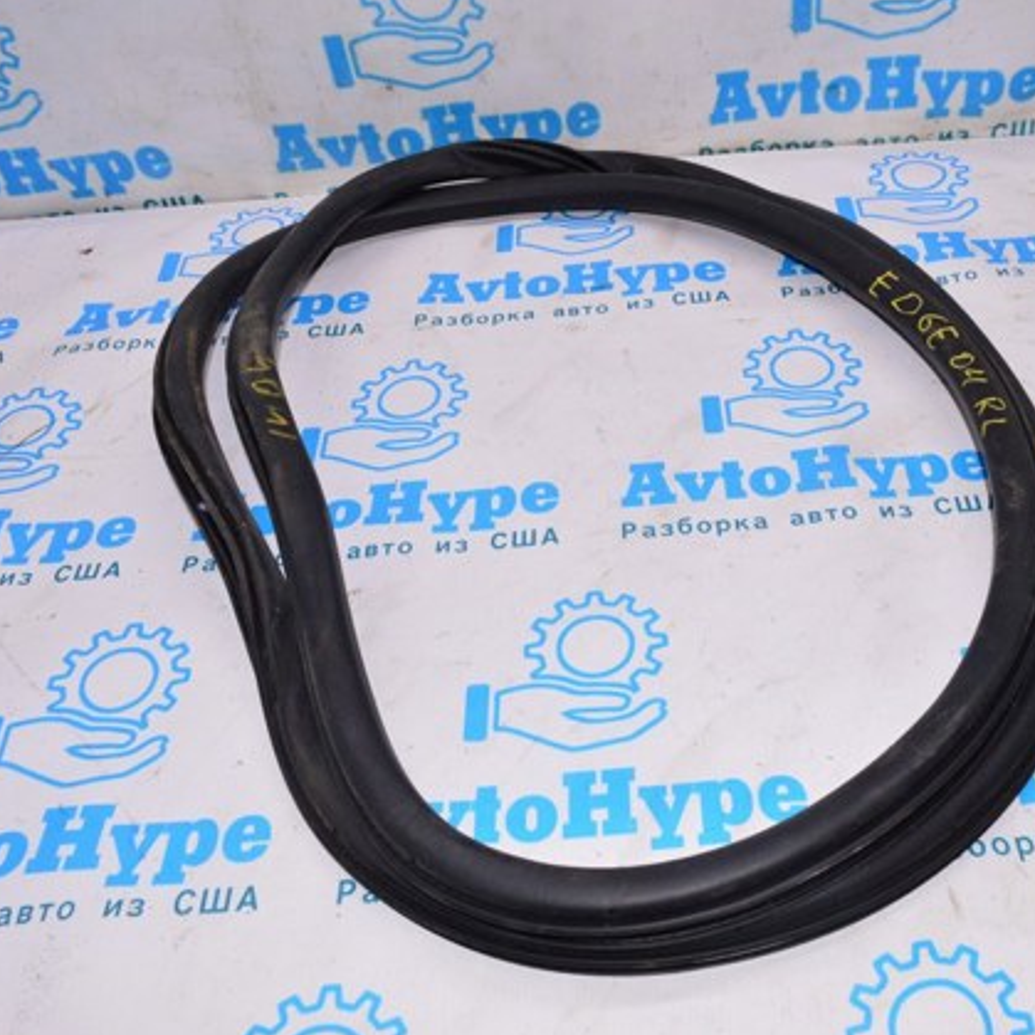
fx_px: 1184
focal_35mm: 35
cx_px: 632
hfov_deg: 46.9
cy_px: 520
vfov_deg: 47.2
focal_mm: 18
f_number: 8
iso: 1600
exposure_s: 1/200
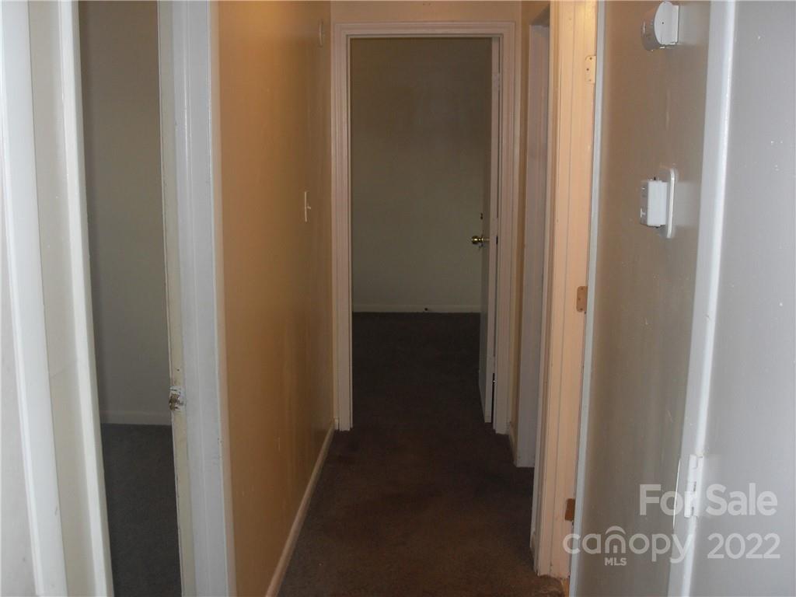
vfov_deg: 38.7
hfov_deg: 50.1
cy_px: 298
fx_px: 851
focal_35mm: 37
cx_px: 398
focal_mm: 6.3
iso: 100
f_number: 2.8
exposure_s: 1/45
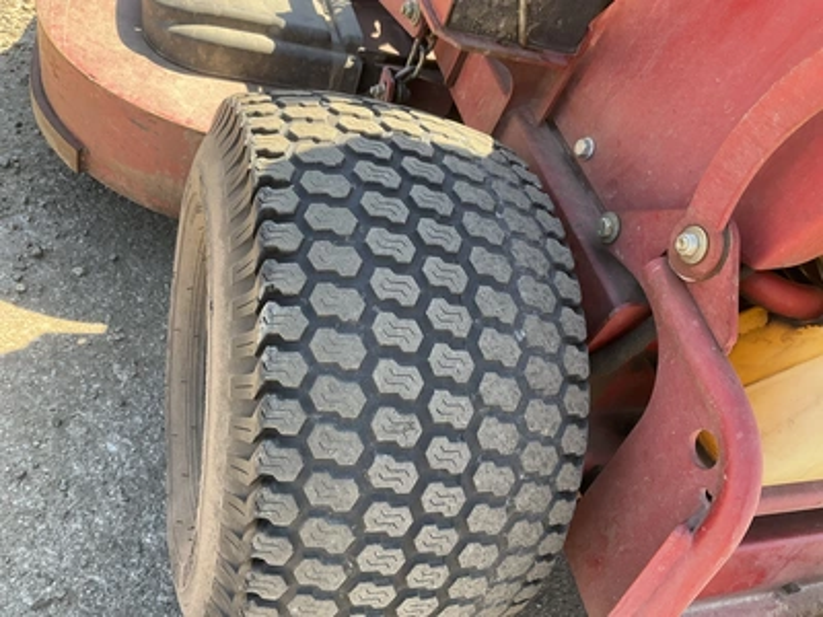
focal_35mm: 29
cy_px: 308
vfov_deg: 48.2
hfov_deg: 61.7
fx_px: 689
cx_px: 412
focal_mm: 3
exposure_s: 1/172
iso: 32
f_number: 1.8
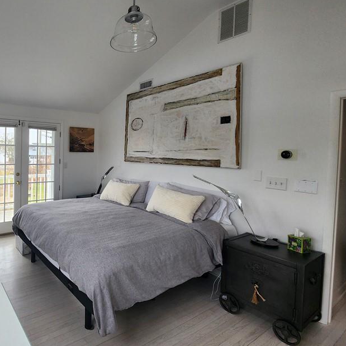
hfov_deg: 69.8
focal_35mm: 19
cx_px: 68
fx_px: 215
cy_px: 155
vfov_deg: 77.4
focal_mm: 2.2
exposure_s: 1/60
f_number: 2.2
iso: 160
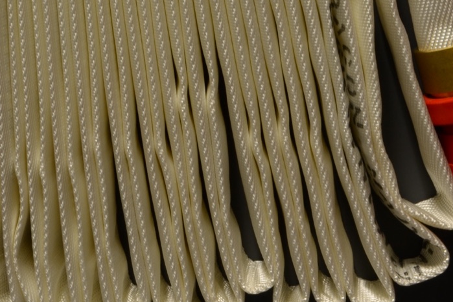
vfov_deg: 13.1
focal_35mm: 103
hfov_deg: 19.6
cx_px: 88
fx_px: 1296
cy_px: 4
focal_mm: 24
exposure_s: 2.5
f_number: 16
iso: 100
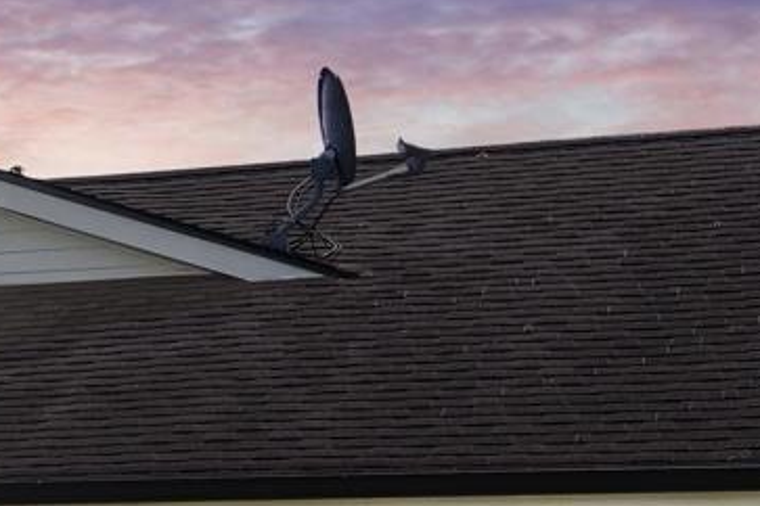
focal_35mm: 181
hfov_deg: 10.4
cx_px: -796
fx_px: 3815
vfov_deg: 7.5
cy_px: 695
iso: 250
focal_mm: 17.5
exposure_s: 1/3200
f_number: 4
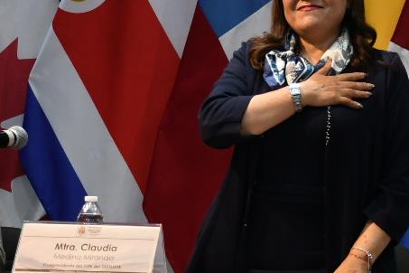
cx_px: 313
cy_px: 127
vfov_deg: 6.7
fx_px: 2317
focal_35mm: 204
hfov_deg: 10.1
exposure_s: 1/100
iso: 1250
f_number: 4.2
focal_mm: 38
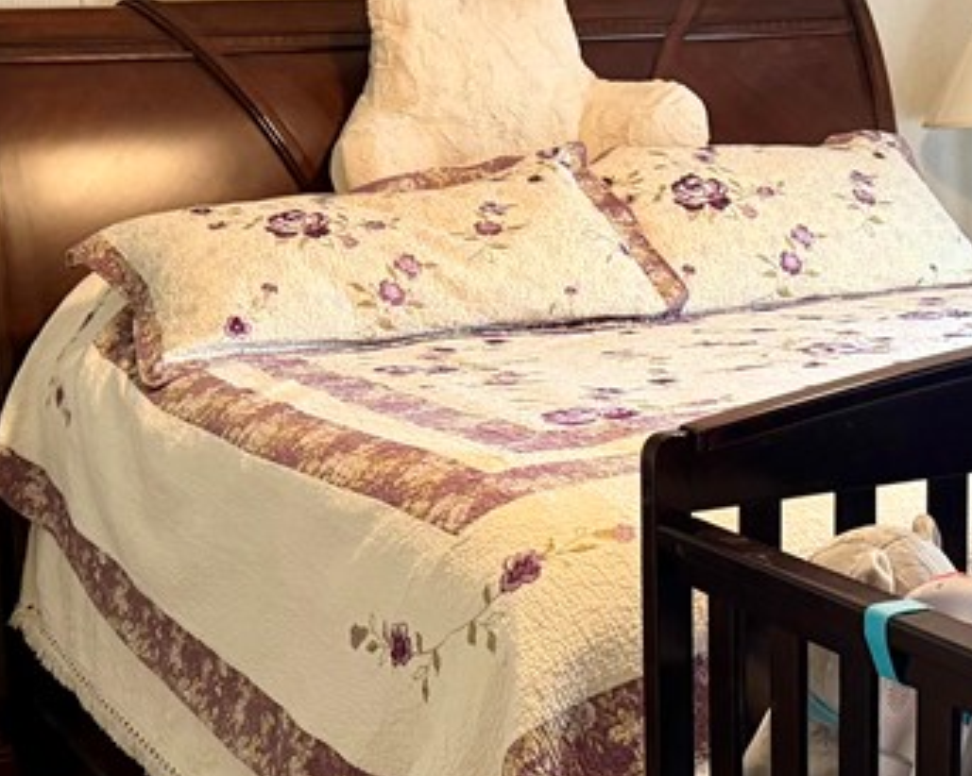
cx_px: 419
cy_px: 496
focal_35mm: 70
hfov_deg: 27.1
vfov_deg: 21.8
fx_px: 2013
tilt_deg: -11.3
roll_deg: +1.9
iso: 500
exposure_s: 1/60
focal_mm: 6.76
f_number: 1.78
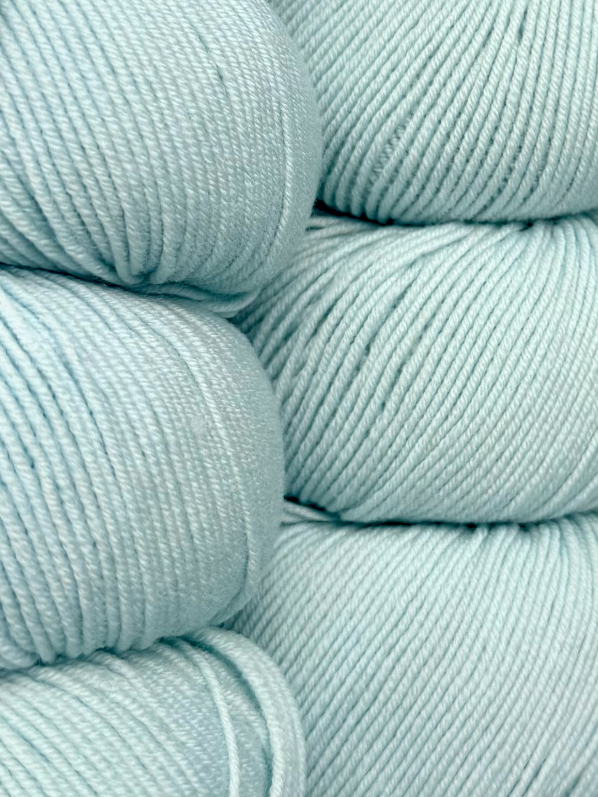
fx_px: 553
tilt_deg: -4.2
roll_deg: +2.9
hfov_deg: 56.8
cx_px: 299
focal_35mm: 24
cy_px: 398
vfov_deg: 71.6
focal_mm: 6.76
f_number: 1.78
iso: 80
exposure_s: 1/1553
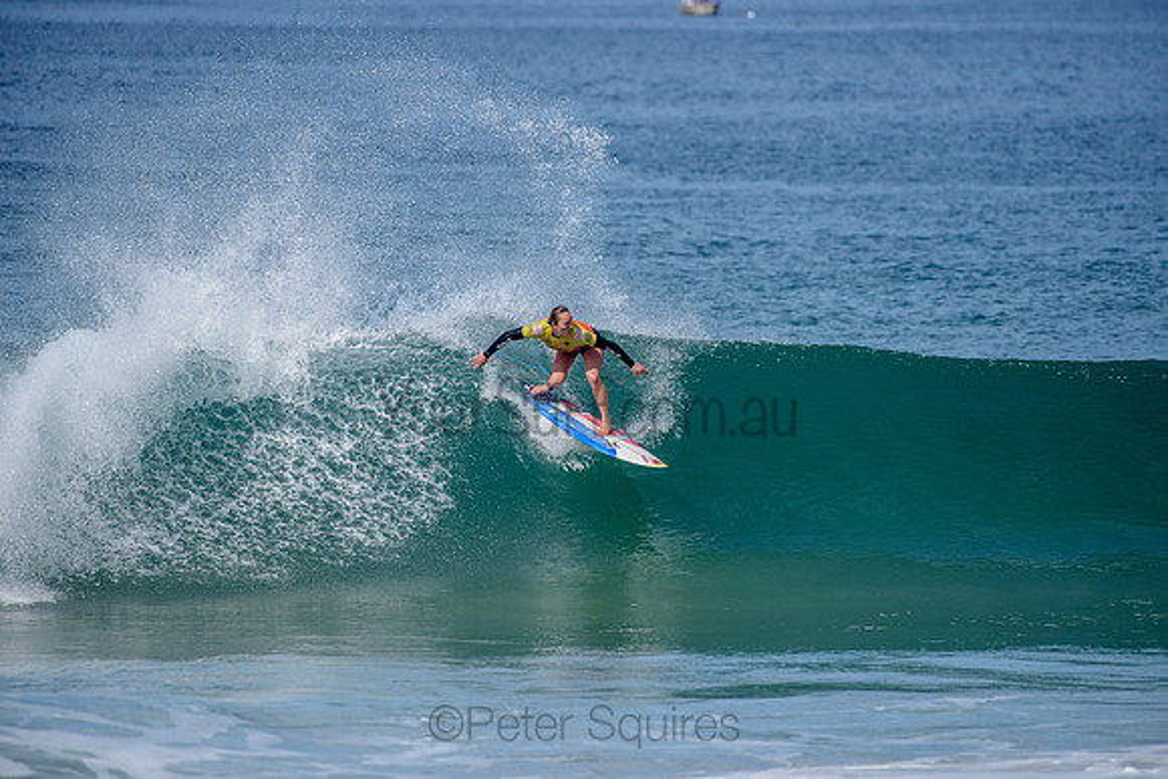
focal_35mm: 500
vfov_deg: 2.8
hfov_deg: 4.1
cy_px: 390
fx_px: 16225
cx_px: 584
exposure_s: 1/2500
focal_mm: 500
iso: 250
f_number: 6.3
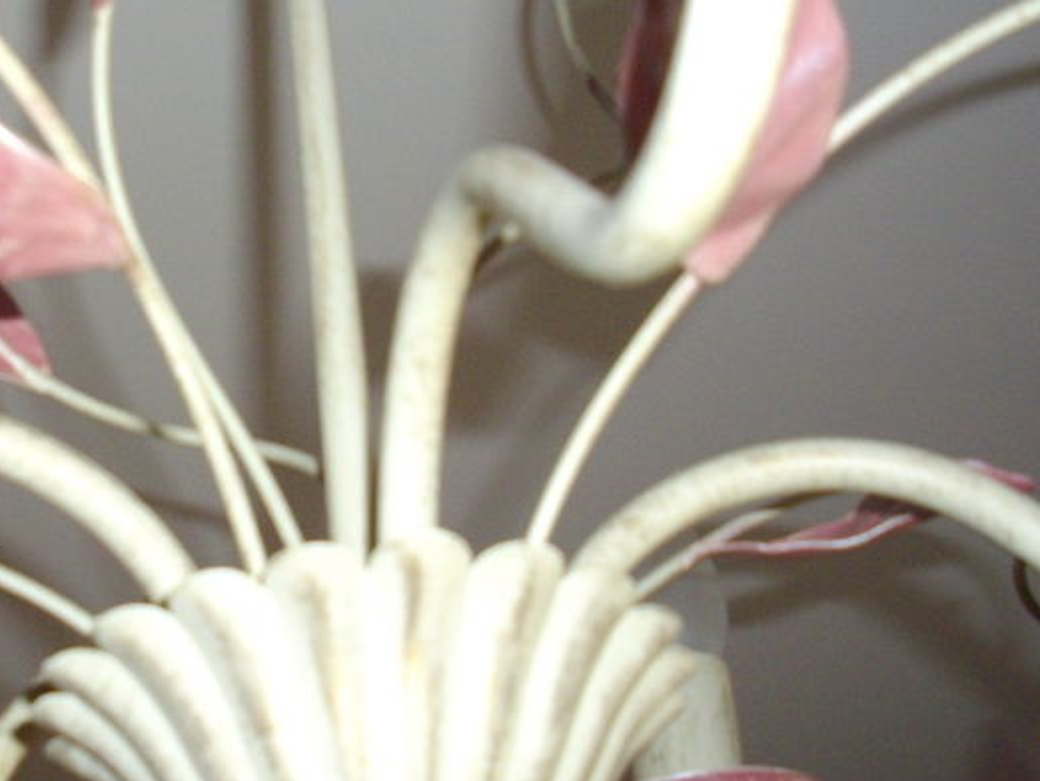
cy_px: 350
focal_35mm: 71
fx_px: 2134
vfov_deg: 20.7
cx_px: 234
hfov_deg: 27.0
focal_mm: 6.2
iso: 200
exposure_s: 1/50
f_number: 2.8
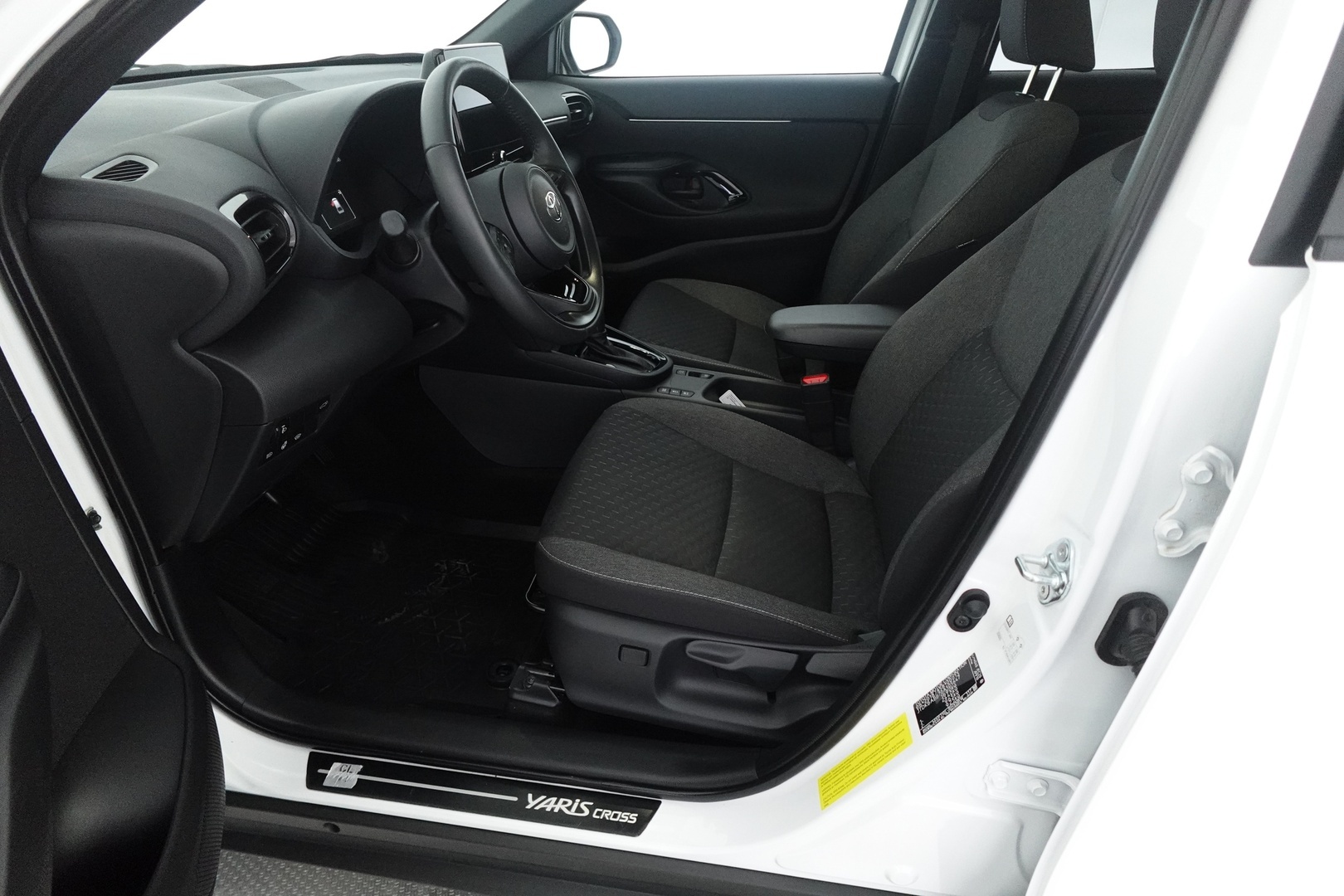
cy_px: 448
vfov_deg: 61.9
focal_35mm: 20
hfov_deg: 84.0
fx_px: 747
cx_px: 672
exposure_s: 1/80
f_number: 2
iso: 2000
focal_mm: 7.6
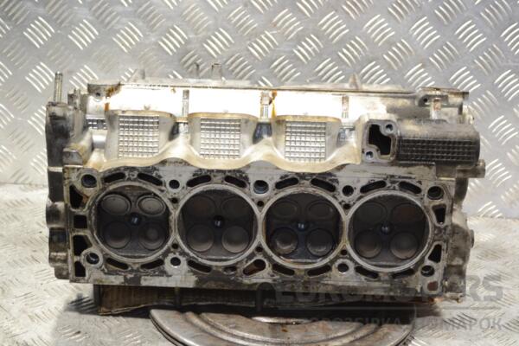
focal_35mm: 60
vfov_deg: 22.6
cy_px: 173
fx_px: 865
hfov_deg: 33.4
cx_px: 260
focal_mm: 40
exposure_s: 1/30
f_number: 5.3
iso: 500
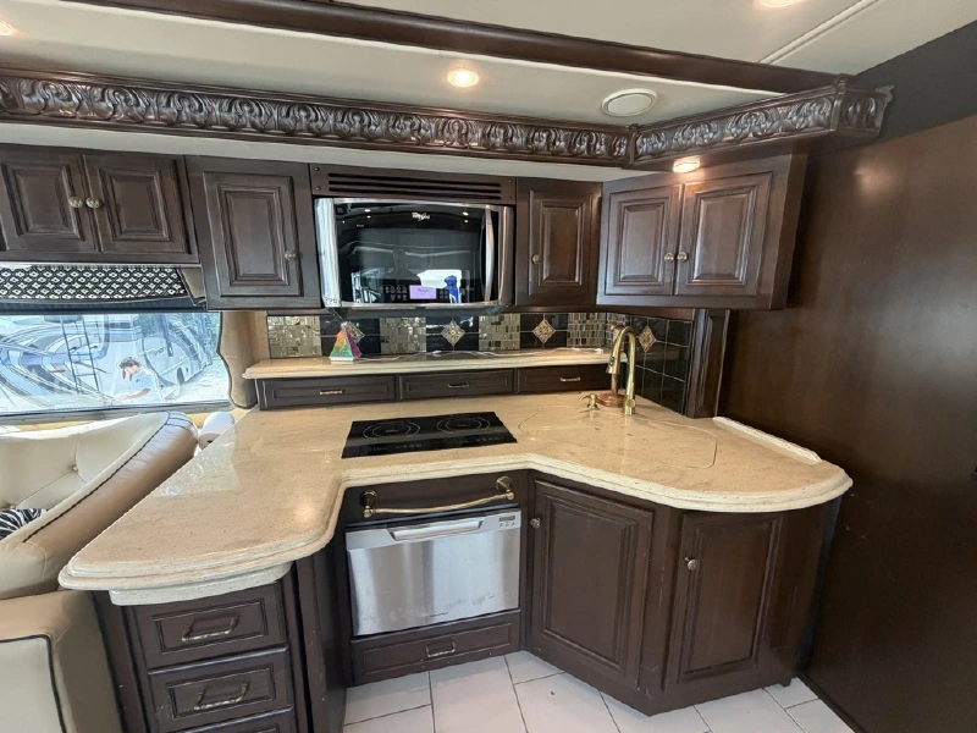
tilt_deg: -11.3
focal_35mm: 14
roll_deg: +1.5
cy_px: 366
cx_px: 488
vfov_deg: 85.7
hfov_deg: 102.1
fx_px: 395
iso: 320
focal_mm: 2.22
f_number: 2.2
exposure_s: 1/69
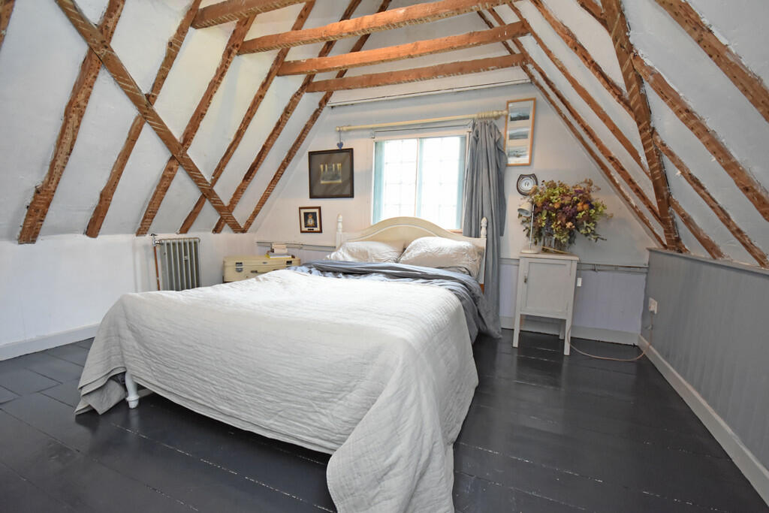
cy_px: 256
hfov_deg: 100.4
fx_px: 320
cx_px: 384
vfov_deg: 77.3
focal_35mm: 15
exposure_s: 1/60
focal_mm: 10
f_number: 4
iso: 1400
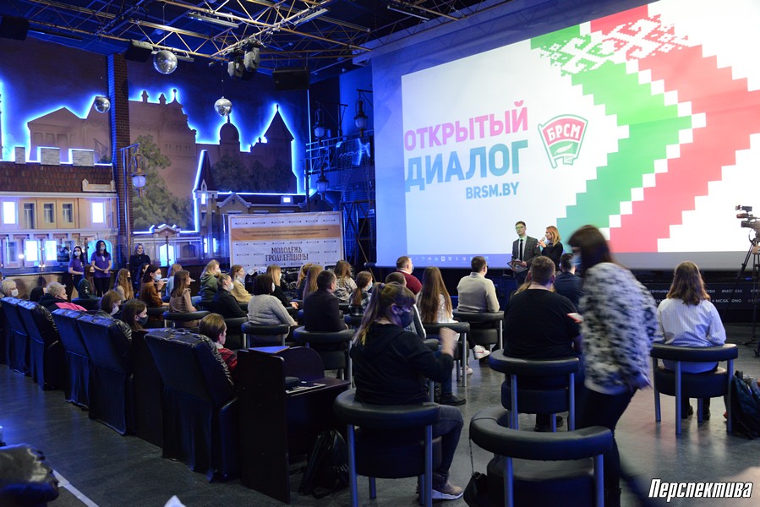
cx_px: 380
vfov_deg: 41.1
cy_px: 254
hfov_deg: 58.7
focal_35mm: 32
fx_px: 676
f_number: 5
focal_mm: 32
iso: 3200
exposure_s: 1/20
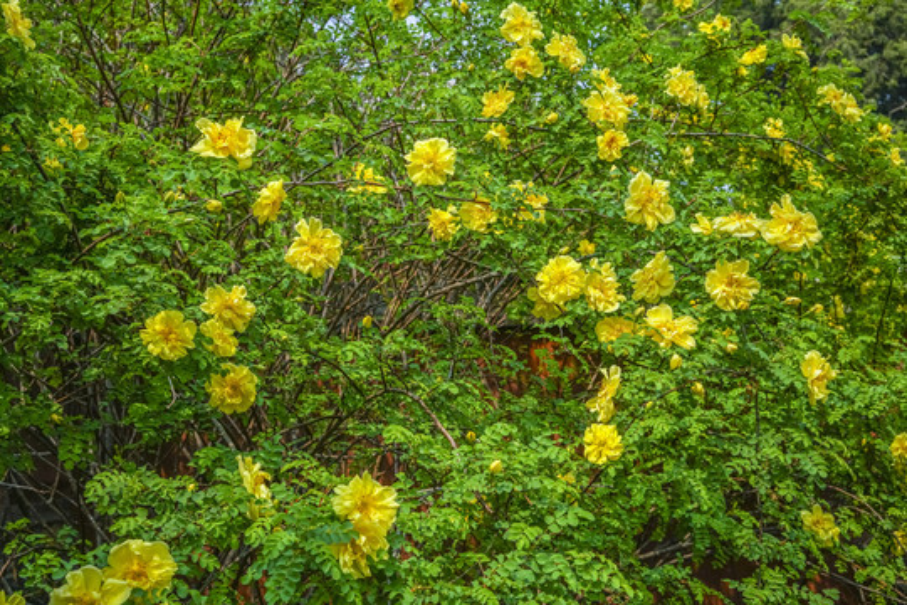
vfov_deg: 37.9
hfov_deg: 54.4
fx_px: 882
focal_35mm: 35
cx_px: 454
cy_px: 302
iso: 100
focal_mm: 35
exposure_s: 1/200
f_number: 9
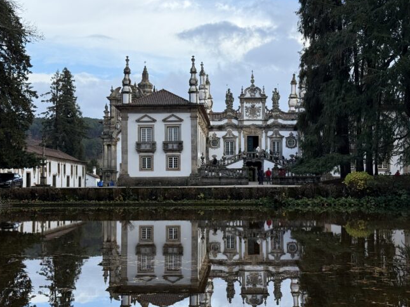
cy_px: 159
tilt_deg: +2.7
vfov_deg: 26.5
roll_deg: +0.3
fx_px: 651
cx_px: 195
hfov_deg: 34.9
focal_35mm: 55
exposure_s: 1/1429
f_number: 1.78
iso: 100
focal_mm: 6.76
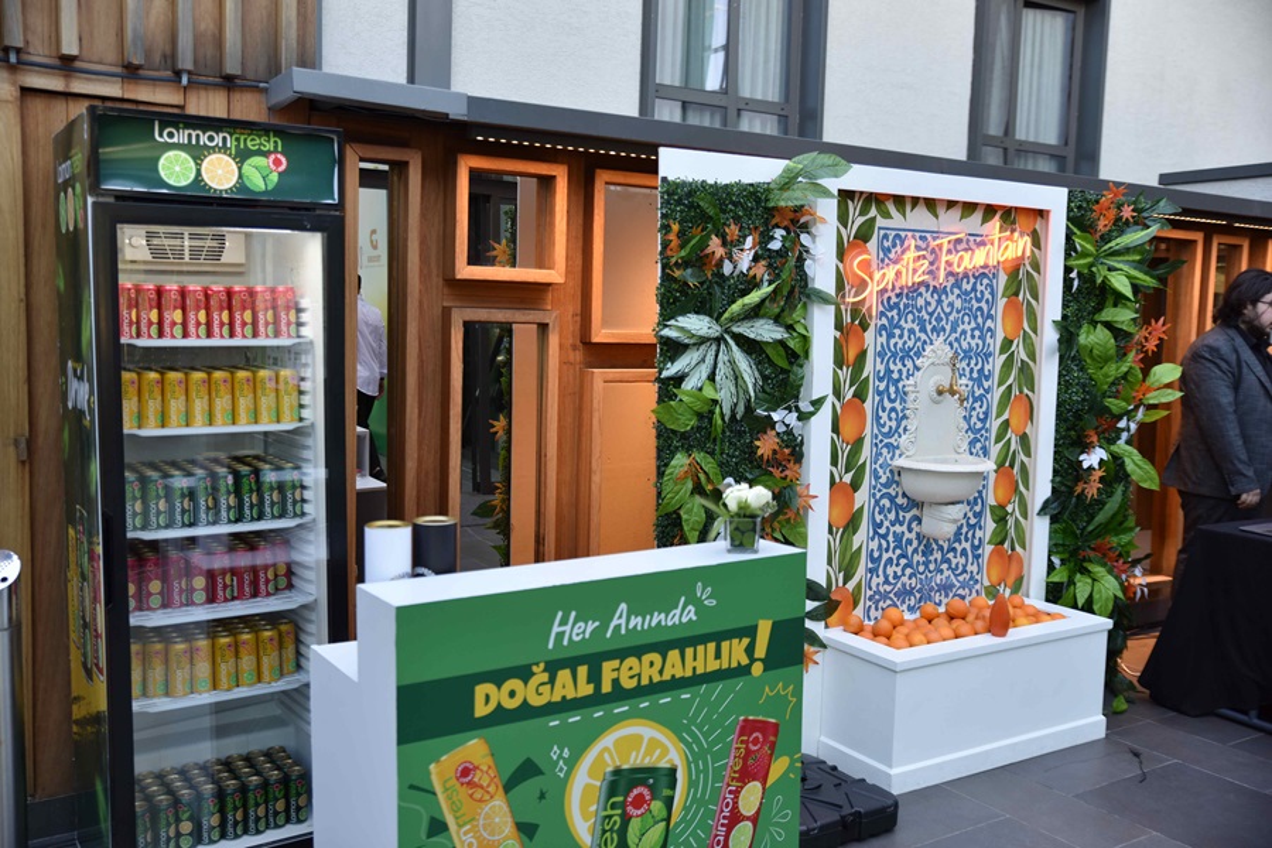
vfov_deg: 38.9
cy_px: 424
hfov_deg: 55.8
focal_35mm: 34
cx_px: 636
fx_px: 1201
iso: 320
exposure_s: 1/320
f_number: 3.2
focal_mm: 34
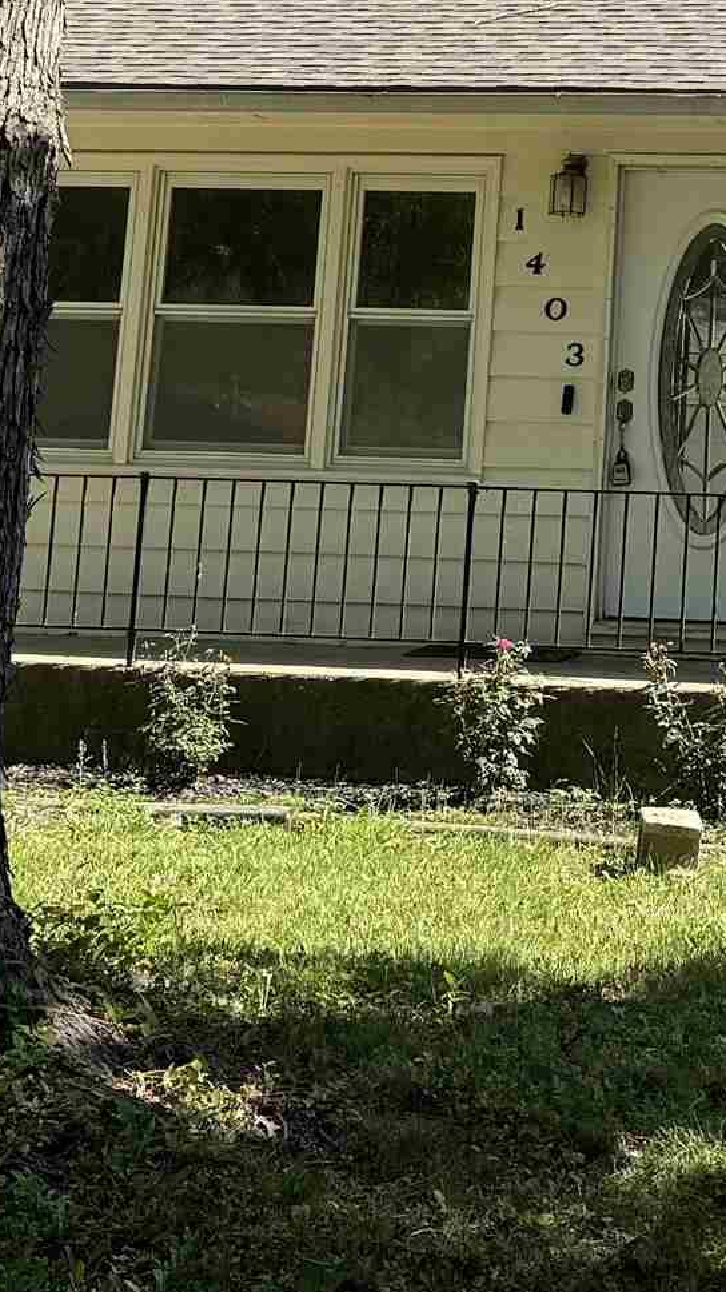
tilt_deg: +11.1
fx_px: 2843
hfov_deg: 14.2
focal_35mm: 83
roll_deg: -1.9
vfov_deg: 24.0
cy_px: -129
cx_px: 817
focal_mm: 6.76
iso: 80
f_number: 1.78
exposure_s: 1/1923
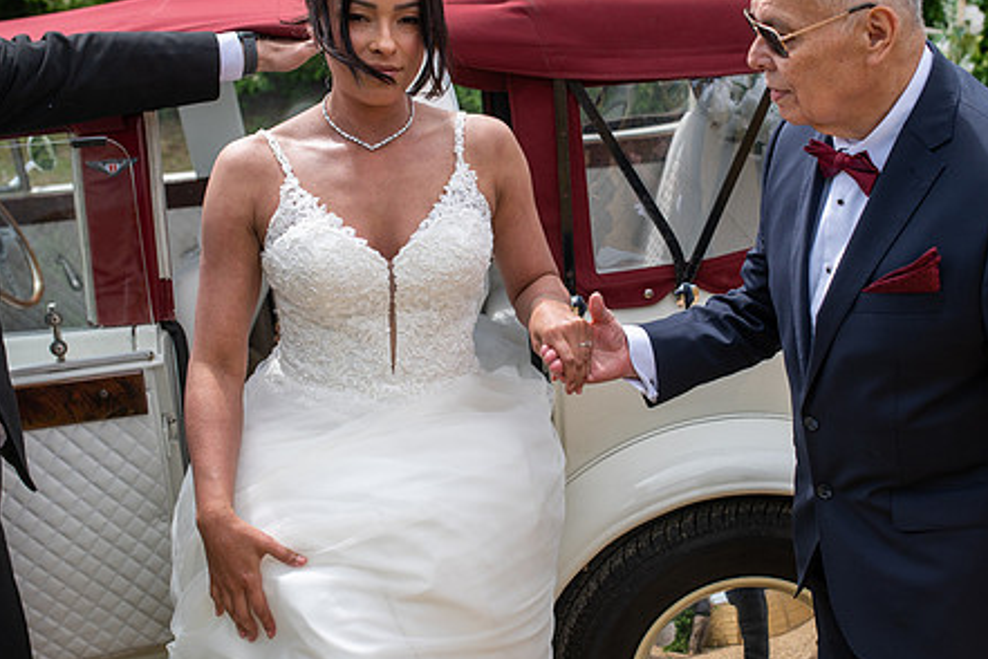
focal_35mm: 46
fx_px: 1262
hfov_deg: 42.7
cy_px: 289
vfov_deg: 29.2
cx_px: 553
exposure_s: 1/2000
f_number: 4
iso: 250
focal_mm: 35
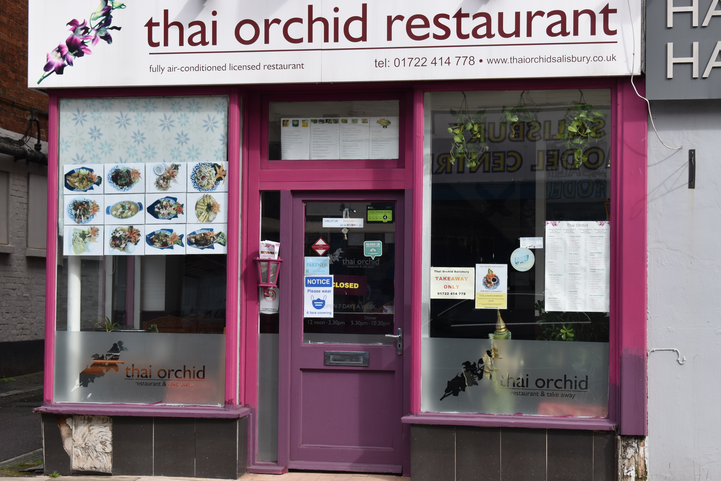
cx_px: 360
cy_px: 240
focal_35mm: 72
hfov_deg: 28.1
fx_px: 1442
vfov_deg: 18.9
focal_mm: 48
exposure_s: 1/250
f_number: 8
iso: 200
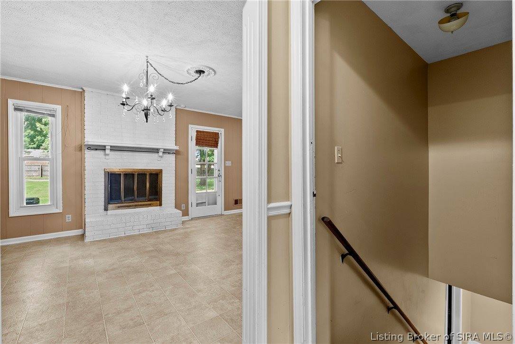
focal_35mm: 16
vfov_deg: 73.8
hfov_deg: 96.7
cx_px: 258
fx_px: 229
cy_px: 172
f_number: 11
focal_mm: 16
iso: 400
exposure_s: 1/1.25
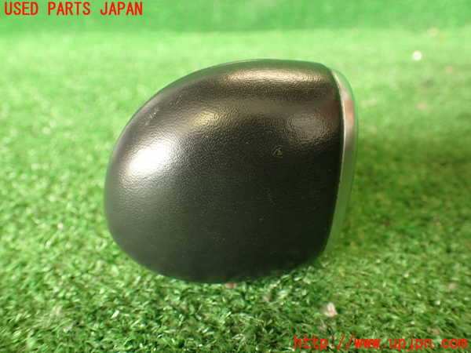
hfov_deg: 56.8
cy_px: 176
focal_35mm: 32
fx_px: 435
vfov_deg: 44.2
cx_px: 236
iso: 200
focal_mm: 5.79
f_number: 2.4
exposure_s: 1/40
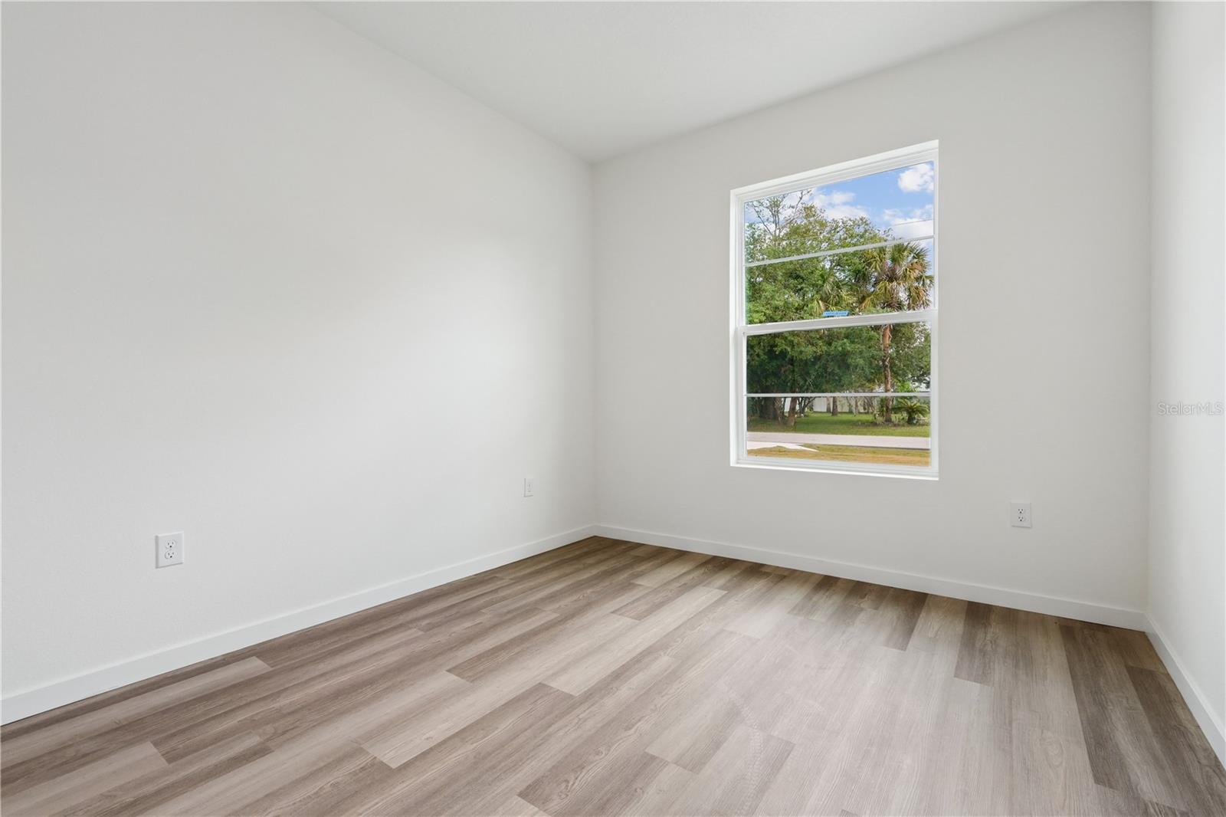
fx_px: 511
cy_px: 408
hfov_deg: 100.4
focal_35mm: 15
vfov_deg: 77.3
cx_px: 613
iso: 200
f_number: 11
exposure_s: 1/20
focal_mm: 10
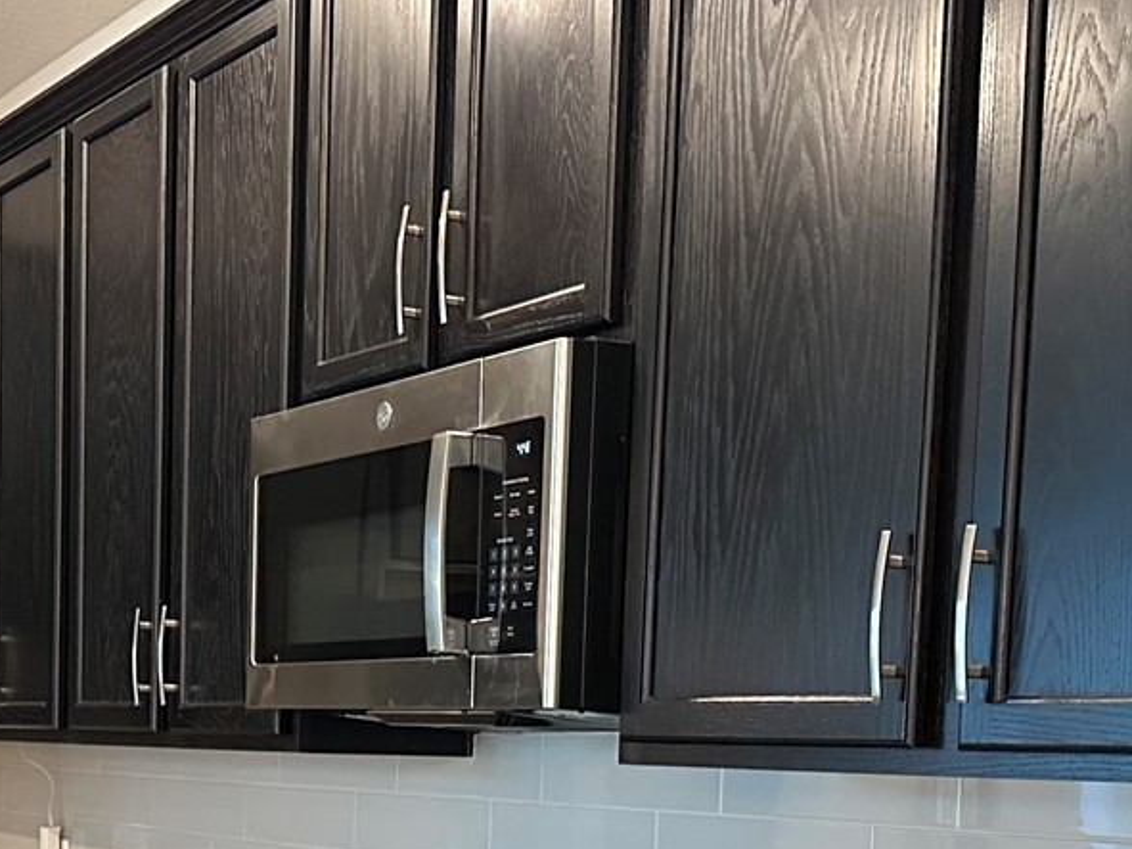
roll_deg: -2.2
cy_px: 872
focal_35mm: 65
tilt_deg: -3.9
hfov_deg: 29.7
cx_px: 400
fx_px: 2125
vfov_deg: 21.7
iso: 500
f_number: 1.78
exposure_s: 1/60
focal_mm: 6.86
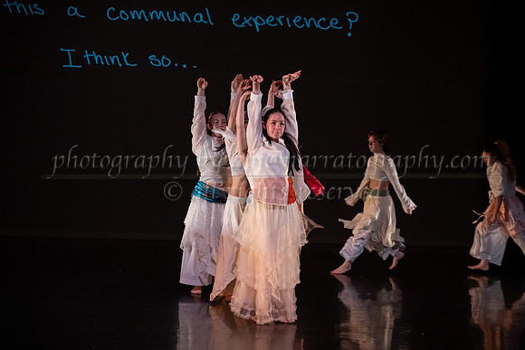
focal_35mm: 75
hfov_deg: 27.0
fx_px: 1094
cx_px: 262
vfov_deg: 18.2
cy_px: 175
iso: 4000
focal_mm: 75
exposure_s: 1/400
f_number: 4
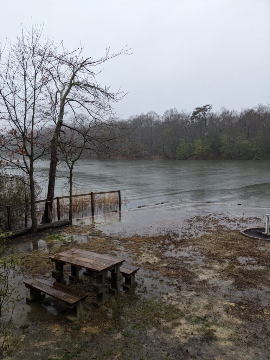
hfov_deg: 51.4
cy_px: 180
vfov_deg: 65.3
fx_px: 281
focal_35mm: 27
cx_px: 135
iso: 343
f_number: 1.73
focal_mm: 4.38
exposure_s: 1/1376
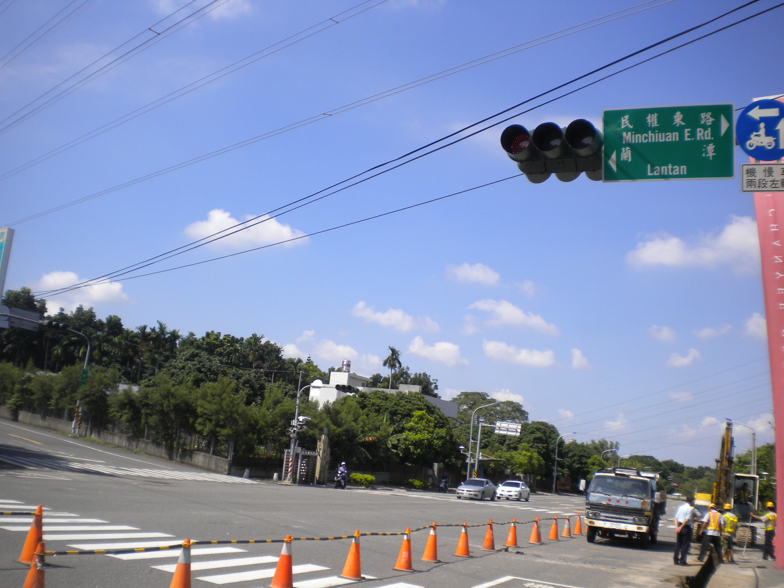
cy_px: 294
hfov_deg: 52.6
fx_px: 793
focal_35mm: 35
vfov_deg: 40.7
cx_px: 392
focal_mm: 6.3
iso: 80
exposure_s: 1/692
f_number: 4.6
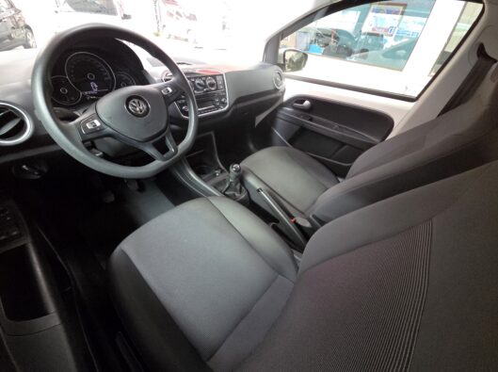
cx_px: 249
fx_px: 187
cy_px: 186
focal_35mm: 13
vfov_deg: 89.8
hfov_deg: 106.3
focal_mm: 2.2
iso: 1250
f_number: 2.2
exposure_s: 1/60
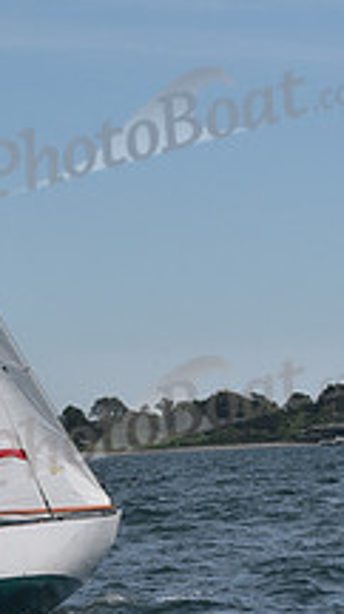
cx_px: -166
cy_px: 20
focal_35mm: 197
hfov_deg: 6.1
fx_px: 3205
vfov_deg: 10.9
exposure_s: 1/800
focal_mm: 70
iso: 320
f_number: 10
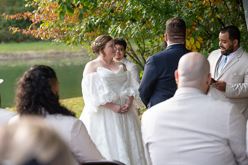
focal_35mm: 137
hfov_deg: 15.0
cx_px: 117
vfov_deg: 10.0
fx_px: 943
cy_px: 78
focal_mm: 130
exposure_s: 1/400
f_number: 5
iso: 640
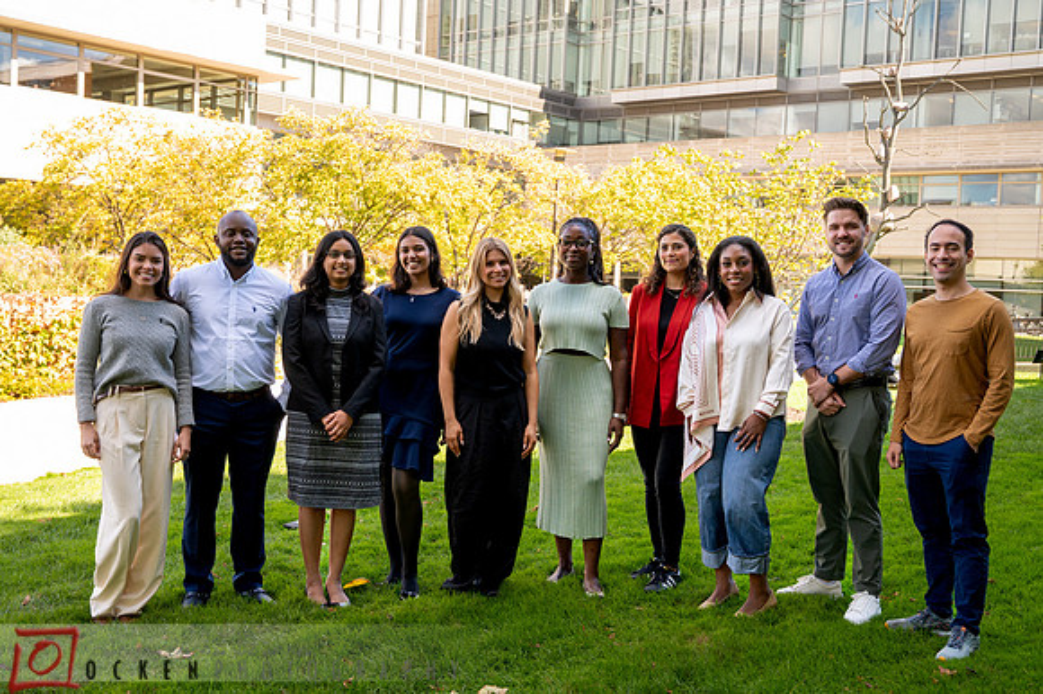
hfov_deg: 50.7
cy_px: 347
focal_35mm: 38
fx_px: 1100
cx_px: 522
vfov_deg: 35.0
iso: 400
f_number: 4.5
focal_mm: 38
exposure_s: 1/400
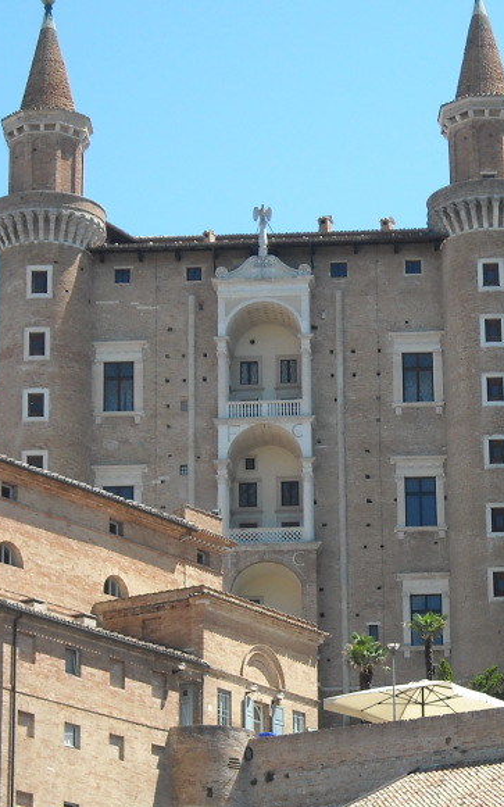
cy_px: 433
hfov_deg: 10.3
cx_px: 271
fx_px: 2792
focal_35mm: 127
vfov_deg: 16.4
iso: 64
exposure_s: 1/384
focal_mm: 11.02
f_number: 3.7
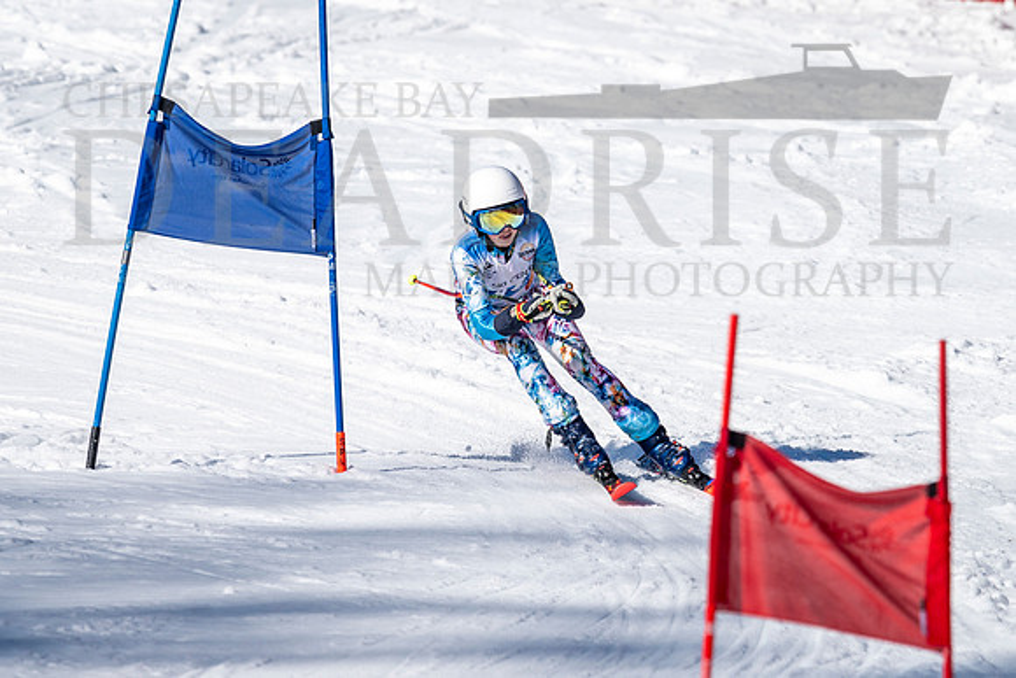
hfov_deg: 2.8
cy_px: 358
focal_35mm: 740
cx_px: 519
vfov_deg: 1.9
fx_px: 20898
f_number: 8
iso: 500
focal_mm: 560
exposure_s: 1/2000
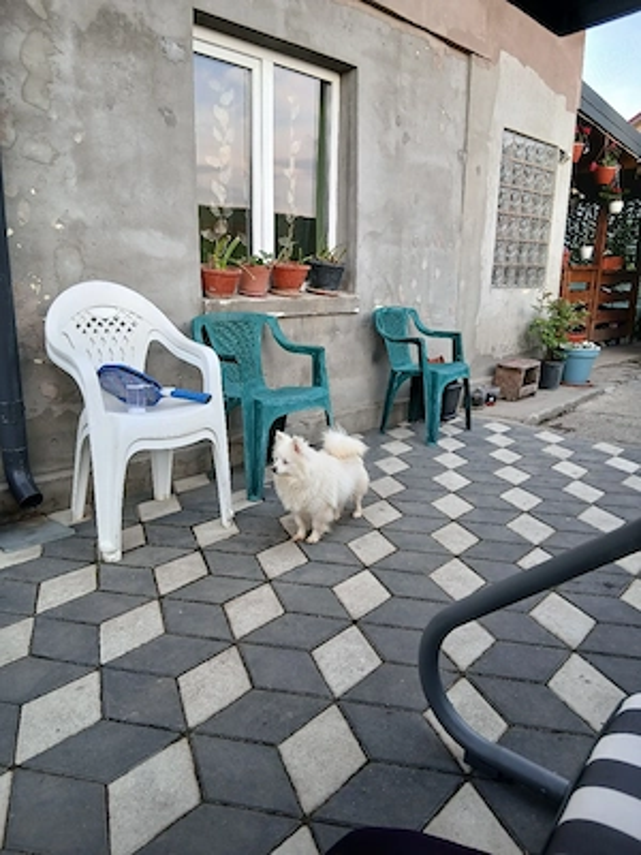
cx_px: 320
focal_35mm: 26
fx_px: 642
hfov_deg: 53.1
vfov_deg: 67.3
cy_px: 428
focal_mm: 3.98
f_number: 1.8
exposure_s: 1/50.3
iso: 32
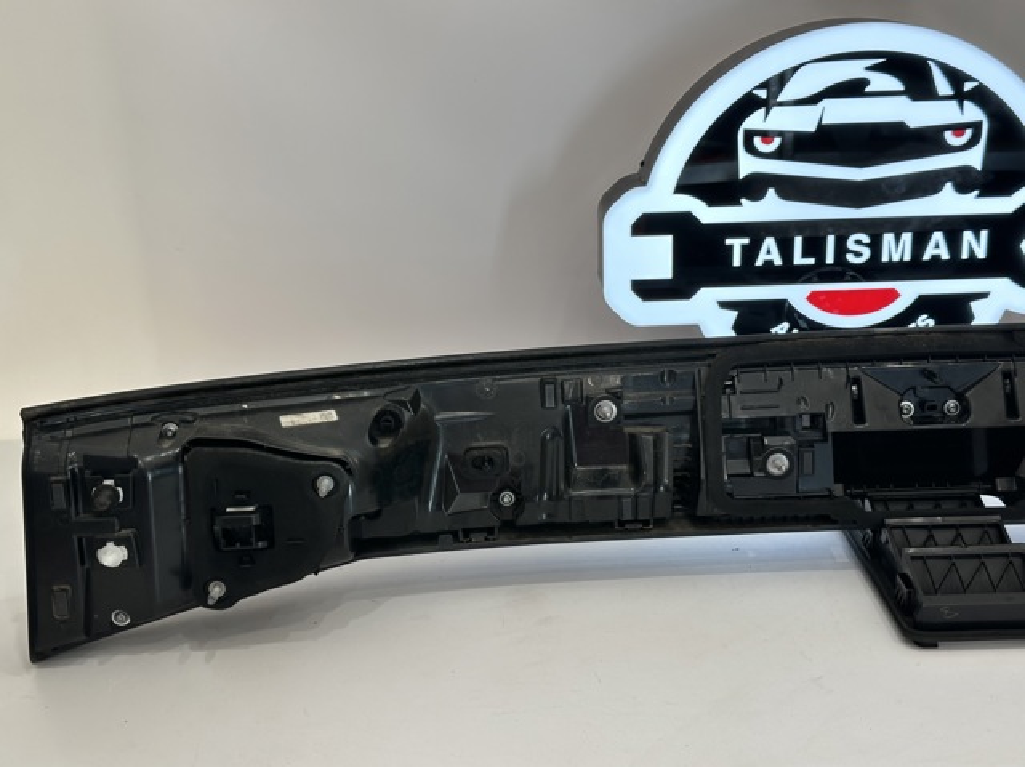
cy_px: 384
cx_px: 512
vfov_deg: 30.2
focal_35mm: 48
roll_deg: +2.1
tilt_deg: -18.4
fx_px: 1420
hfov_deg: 39.7
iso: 80
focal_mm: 6.86
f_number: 1.78
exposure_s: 1/134
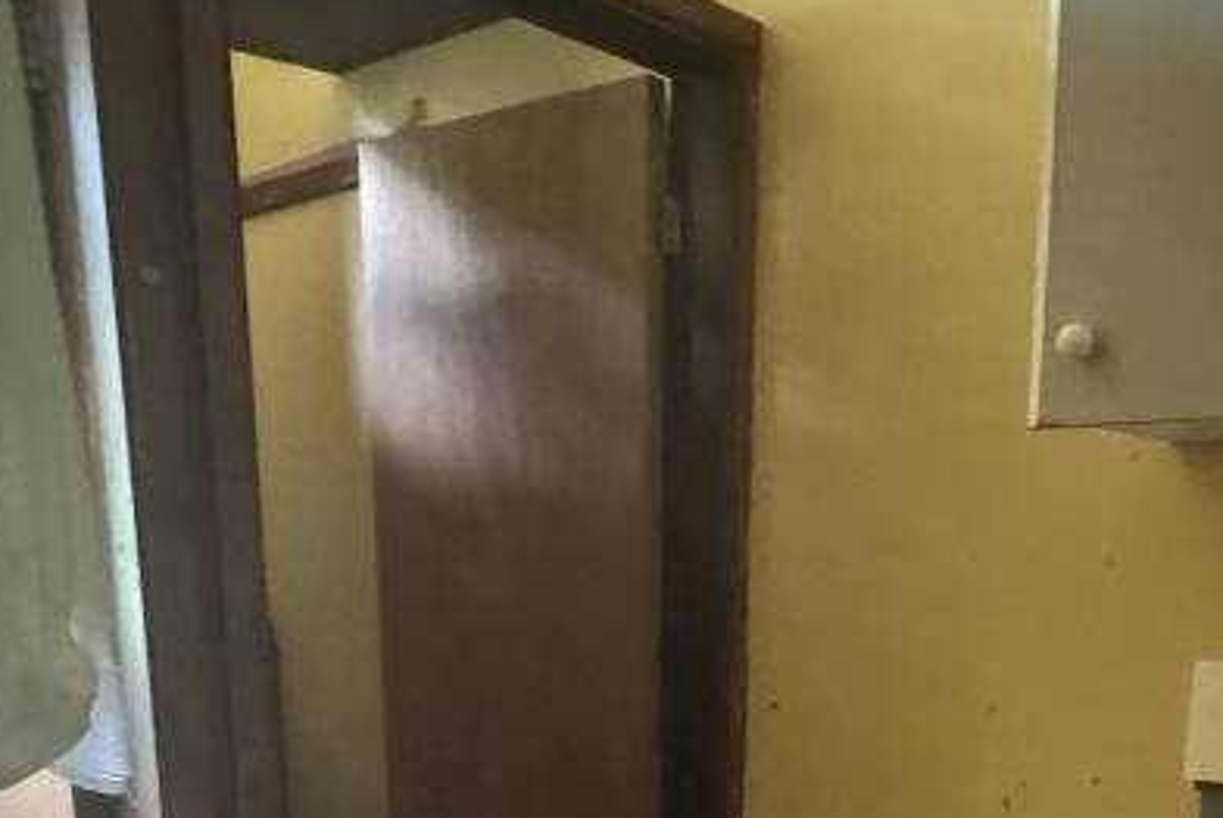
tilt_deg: -14.5
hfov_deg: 49.4
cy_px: 862
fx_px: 1292
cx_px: 852
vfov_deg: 31.7
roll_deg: -3.0
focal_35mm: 38
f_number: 2.2
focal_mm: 2.22
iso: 1600
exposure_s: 1/30
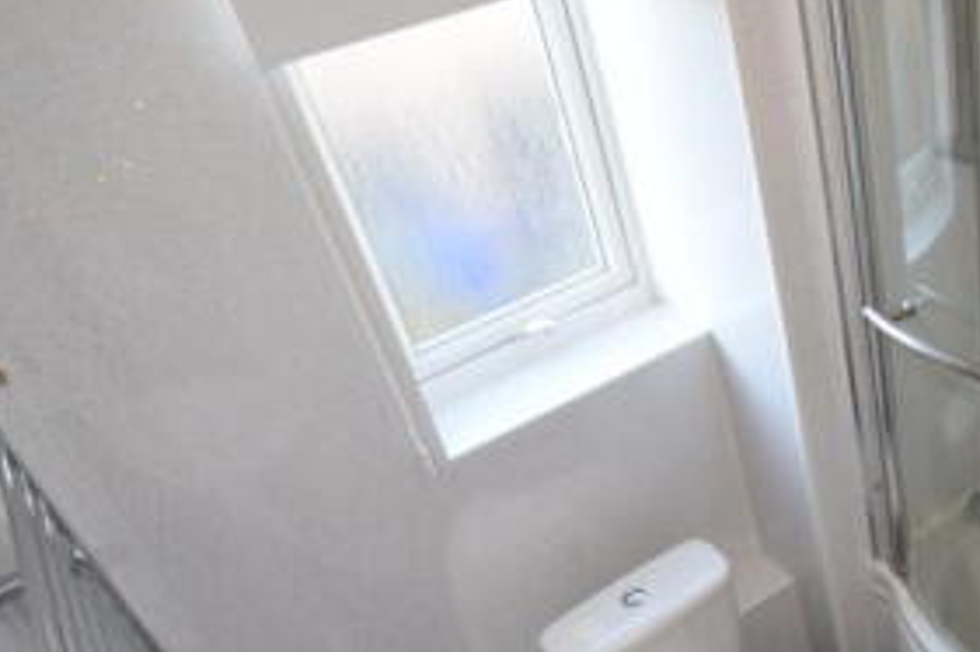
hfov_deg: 50.2
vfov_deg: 37.5
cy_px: 413
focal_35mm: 35
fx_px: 952
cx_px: 821
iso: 800
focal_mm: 10
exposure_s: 1/100
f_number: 5
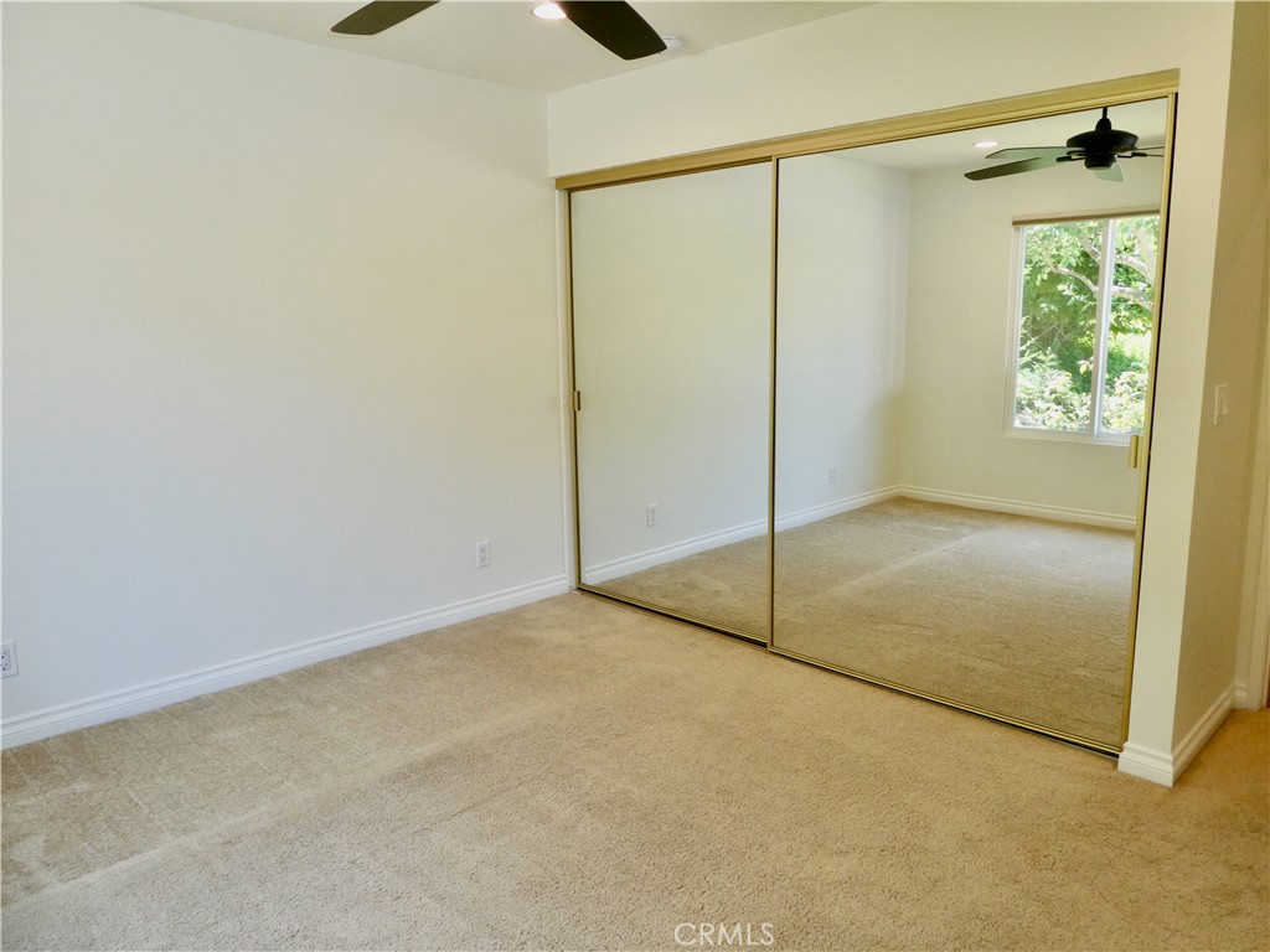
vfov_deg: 56.8
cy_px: 476
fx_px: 881
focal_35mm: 24
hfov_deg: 71.6
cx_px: 635
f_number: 3.3
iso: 125
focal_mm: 4.3
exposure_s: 1/60
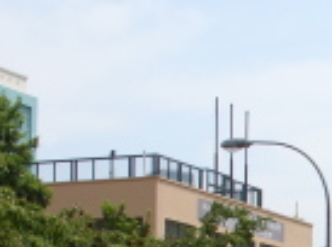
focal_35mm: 153
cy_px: 383
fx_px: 1464
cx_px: 582
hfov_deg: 12.0
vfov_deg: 9.4
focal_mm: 6.3
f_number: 4.9
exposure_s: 1/438
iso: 50
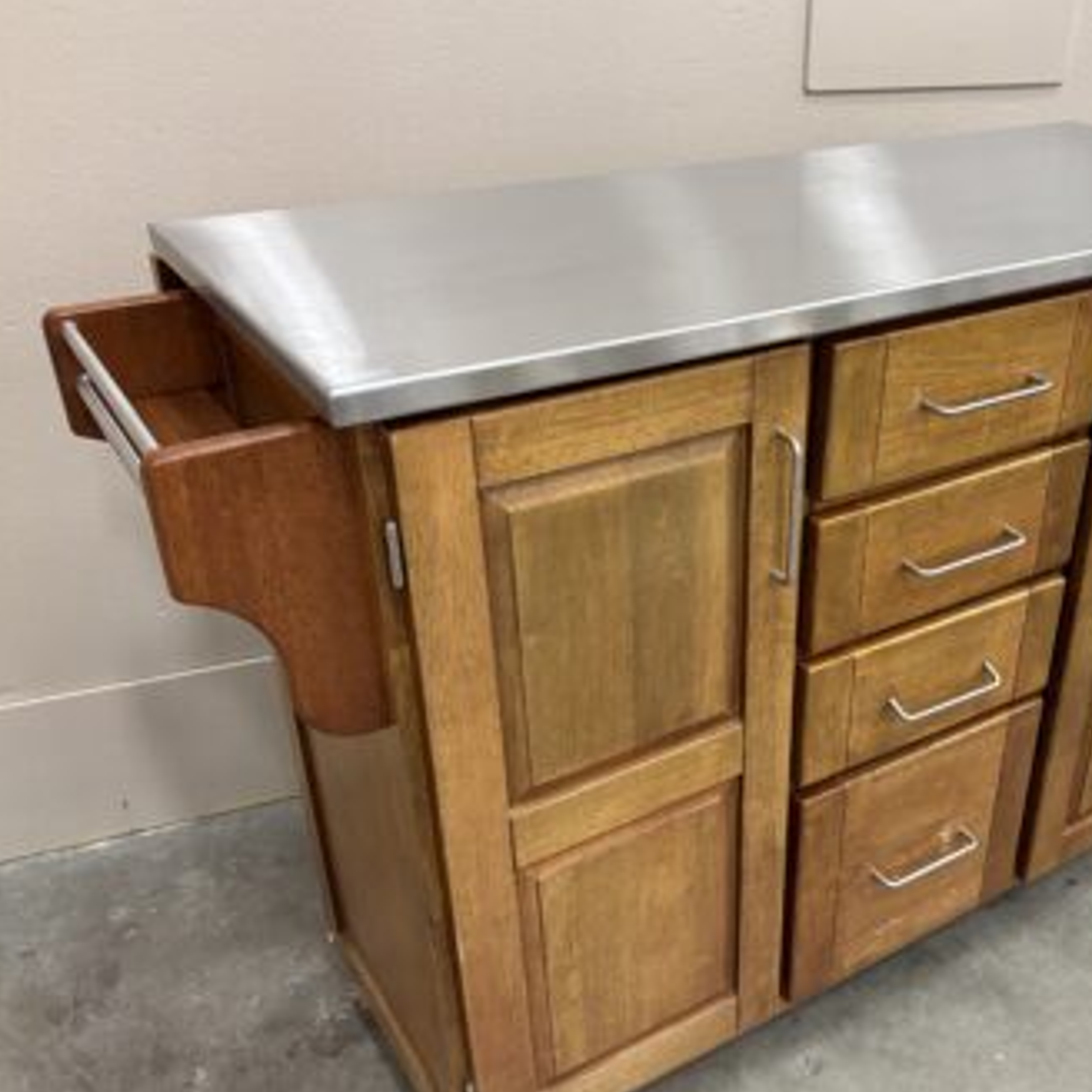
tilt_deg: -30.9
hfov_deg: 46.3
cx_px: 749
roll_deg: -1.7
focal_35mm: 35
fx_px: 1249
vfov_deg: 47.1
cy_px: 608
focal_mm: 5.96
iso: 500
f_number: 1.6
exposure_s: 1/60
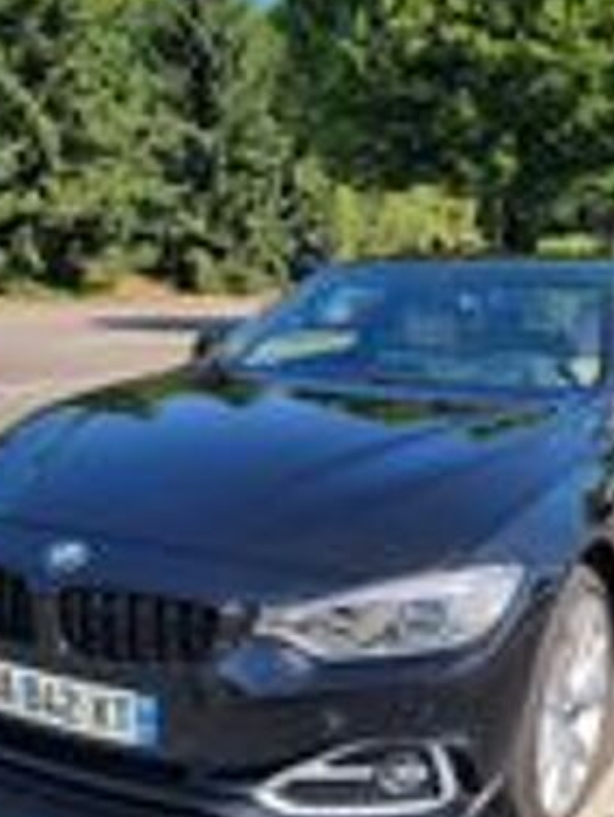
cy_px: 510
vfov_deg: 42.6
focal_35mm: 44
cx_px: 350
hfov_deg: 32.9
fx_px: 1039
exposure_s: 1/1268
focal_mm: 5.4
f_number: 1.8
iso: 50
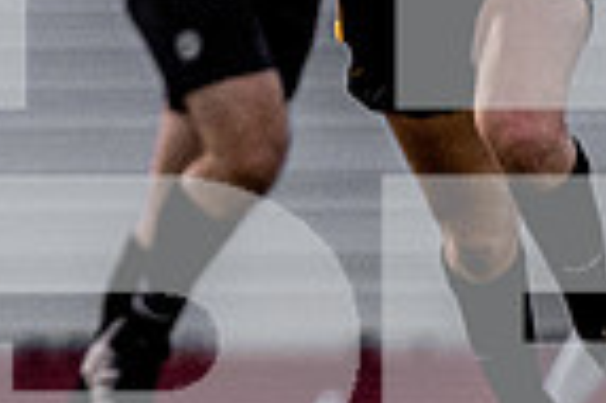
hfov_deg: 1.3
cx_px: -478
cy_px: -218
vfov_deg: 0.8
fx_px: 27608
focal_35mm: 1642
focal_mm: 200
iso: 1250
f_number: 2.8
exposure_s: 1/1600
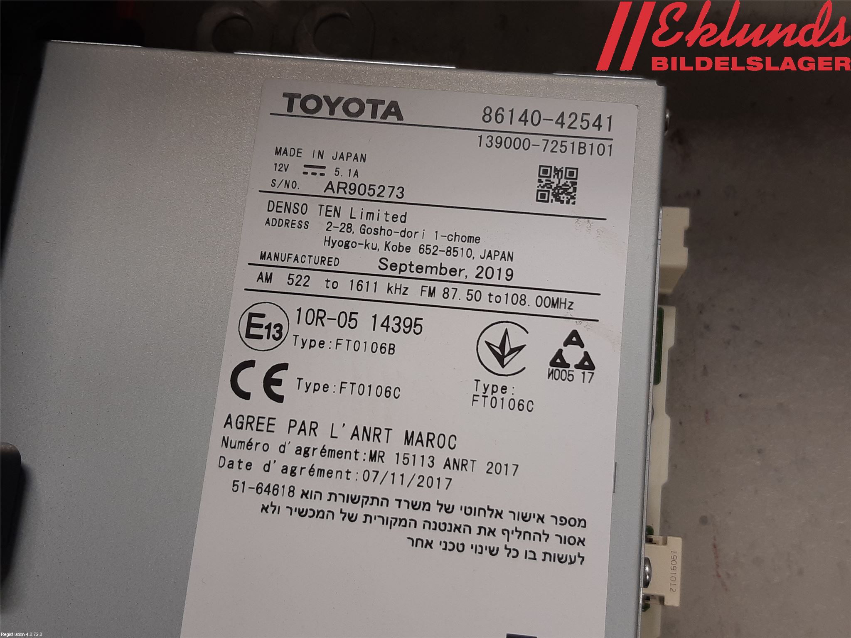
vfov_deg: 53.1
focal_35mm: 26
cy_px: 319
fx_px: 639
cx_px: 426
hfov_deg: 67.3
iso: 40
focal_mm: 3.93
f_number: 1.7
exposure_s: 1/50
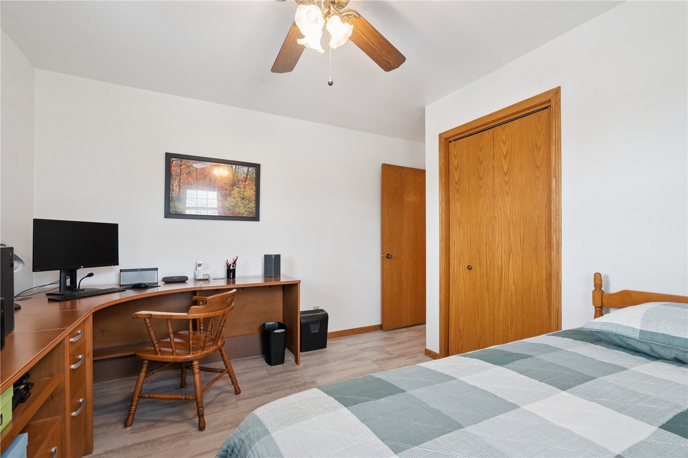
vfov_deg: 73.7
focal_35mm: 16
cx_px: 344
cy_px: 229
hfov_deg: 96.7
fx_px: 306
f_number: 10
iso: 400
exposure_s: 1/2.5
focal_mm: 16
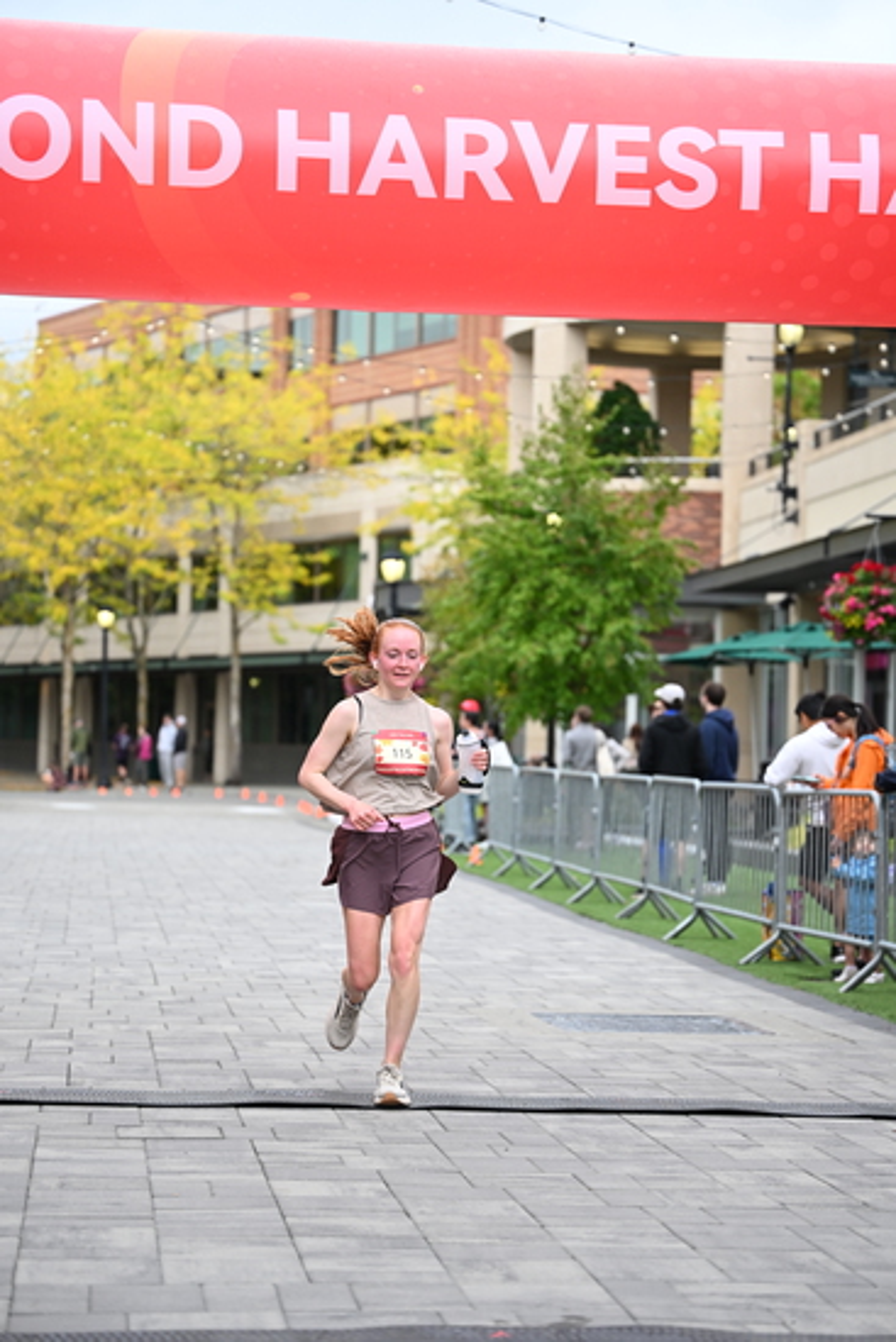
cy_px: 671
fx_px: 3059
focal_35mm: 82
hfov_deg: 16.7
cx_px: 448
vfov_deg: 24.8
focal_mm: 82
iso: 640
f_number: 2.8
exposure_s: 1/2000
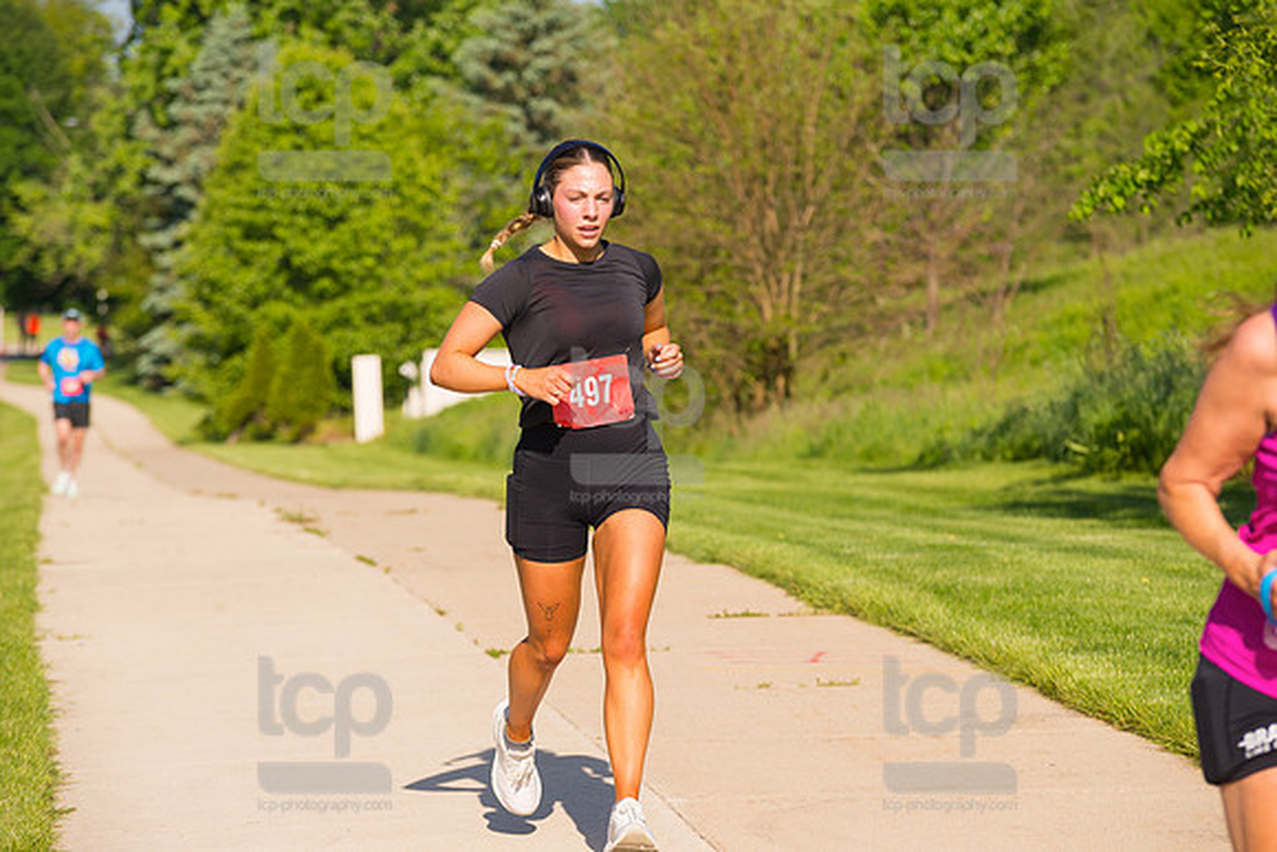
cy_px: 426
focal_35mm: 135
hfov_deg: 15.2
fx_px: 4790
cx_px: 638
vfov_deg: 10.2
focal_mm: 135
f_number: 5.6
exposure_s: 1/2000
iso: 400
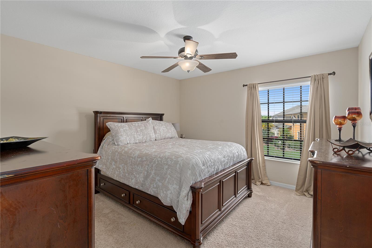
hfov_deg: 96.7
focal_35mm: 16
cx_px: 186
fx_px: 165
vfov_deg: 73.7
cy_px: 124
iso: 320
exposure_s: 1/1.25
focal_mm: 16
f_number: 9
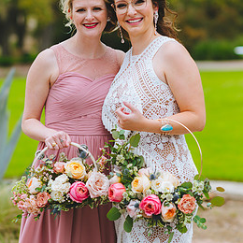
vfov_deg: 14.0
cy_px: 128
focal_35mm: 125
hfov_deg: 14.0
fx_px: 993
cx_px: 111
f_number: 2.2
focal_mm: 85
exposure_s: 1/1600
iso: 200
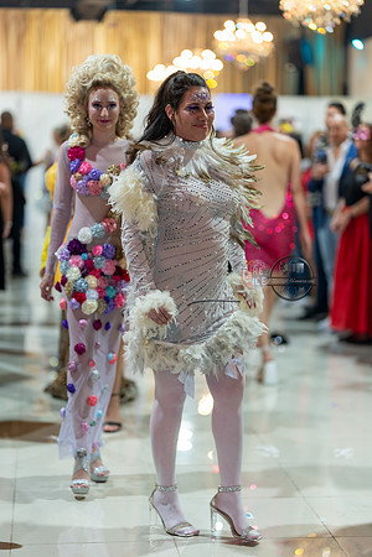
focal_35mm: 85
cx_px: 186
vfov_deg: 23.9
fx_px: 1317
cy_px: 278
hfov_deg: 16.1
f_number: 1.4
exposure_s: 1/160
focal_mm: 85
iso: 250
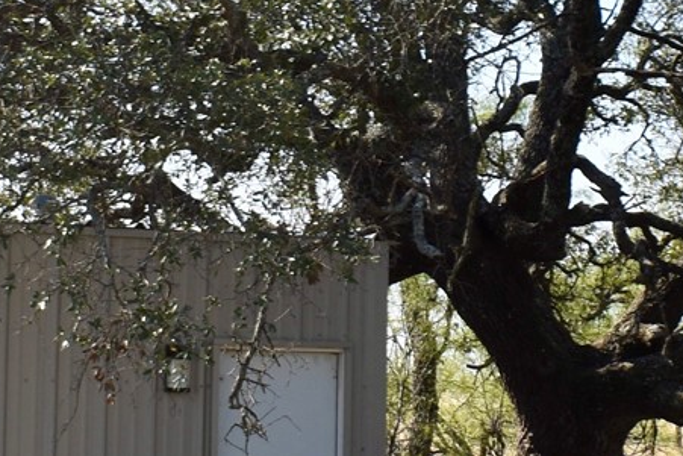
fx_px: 2467
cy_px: 217
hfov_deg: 15.8
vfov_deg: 10.6
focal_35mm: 130
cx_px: 360
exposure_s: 1/200
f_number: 9
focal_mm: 18
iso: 100
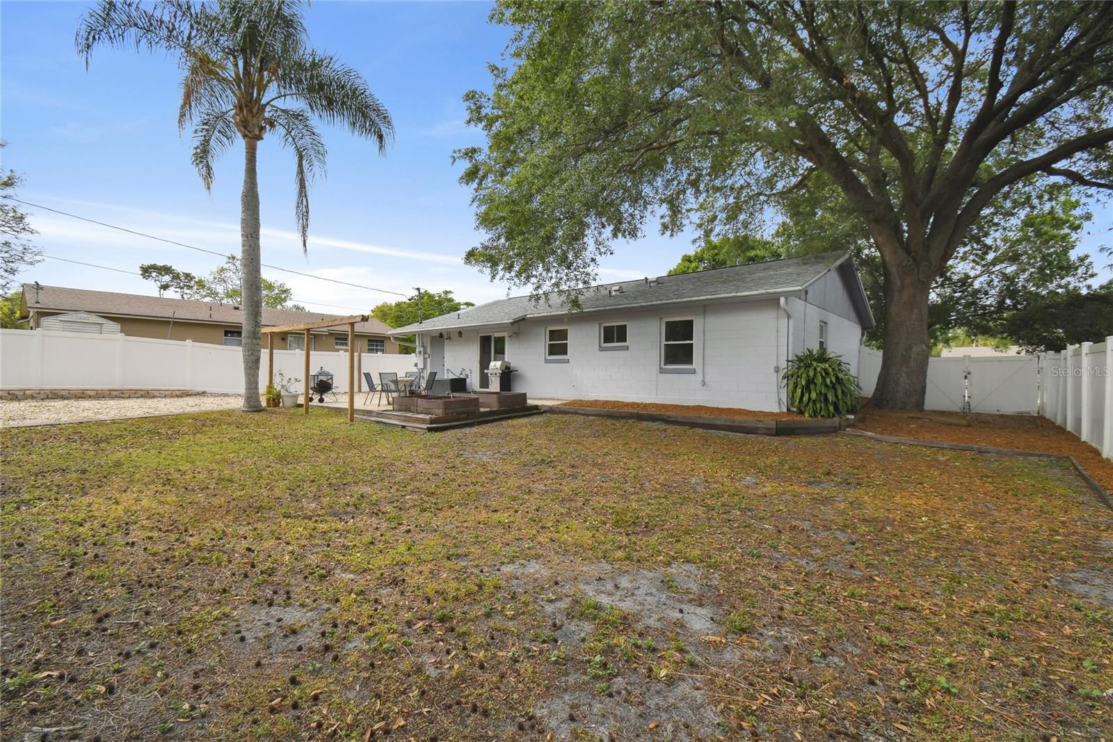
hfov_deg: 100.4
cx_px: 556
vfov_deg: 77.3
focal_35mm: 15
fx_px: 464
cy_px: 371
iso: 100
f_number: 7.1
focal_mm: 10
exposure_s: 1/400
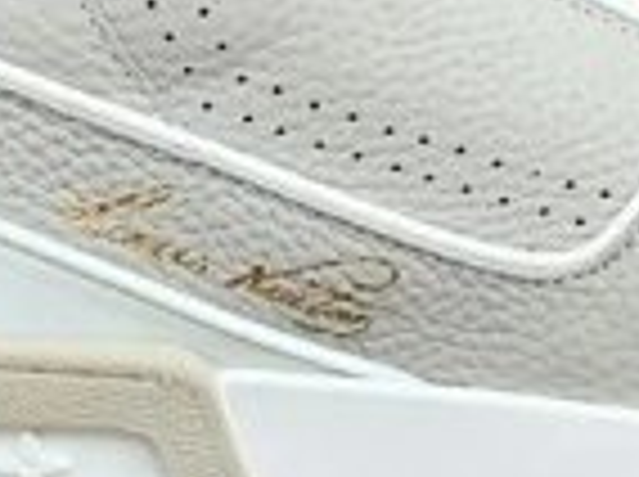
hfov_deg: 14.0
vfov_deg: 10.5
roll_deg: -0.6
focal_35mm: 140
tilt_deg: -17.2
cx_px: 585
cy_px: 428
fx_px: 2580
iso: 25
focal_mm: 3.3
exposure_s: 1/570
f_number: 2.4
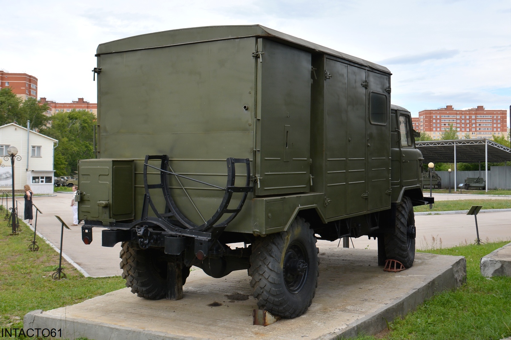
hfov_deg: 49.6
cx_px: 256
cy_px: 170
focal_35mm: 39
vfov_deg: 34.2
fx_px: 553
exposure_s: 1/250
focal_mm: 26
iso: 180
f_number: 8
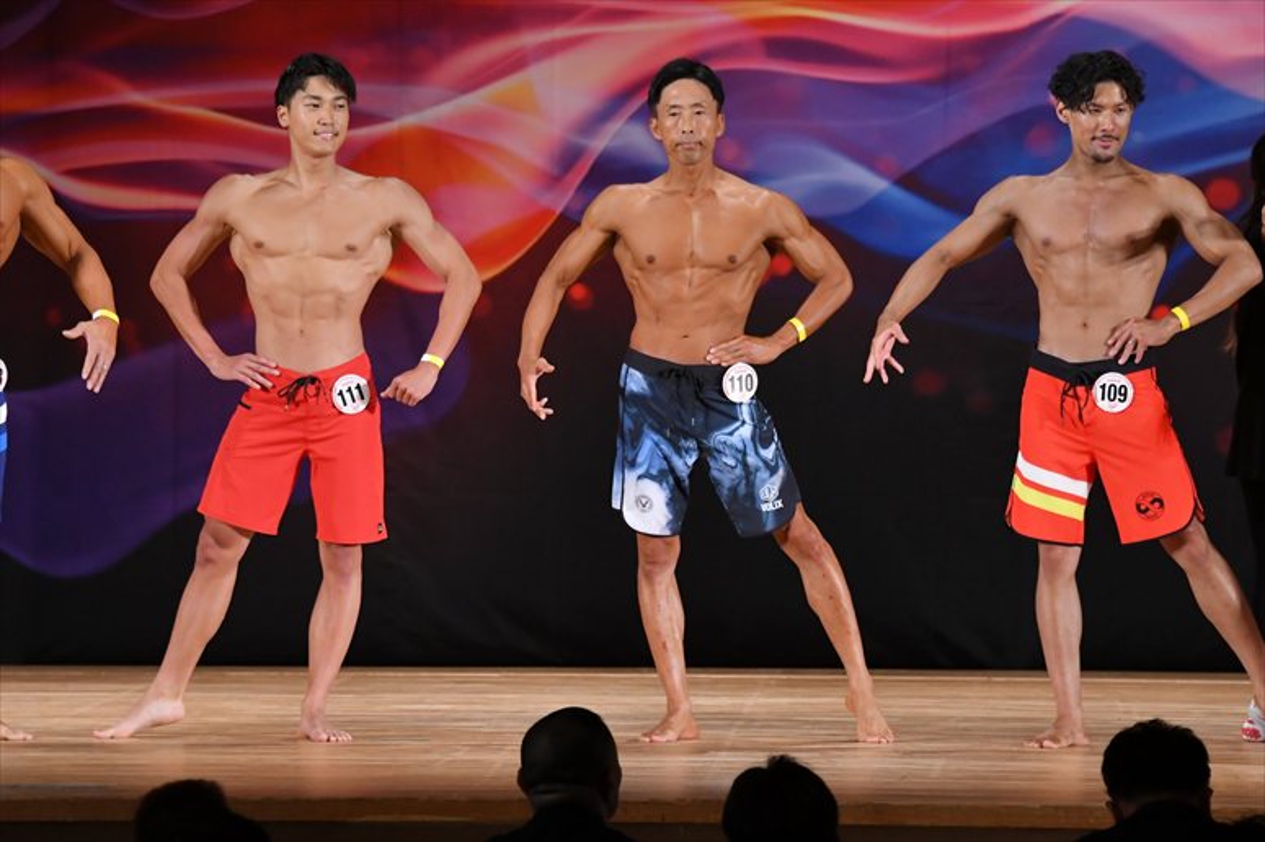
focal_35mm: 225
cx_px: 632
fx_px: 7902
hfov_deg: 9.2
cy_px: 421
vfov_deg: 6.1
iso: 3200
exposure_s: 1/400
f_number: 5.6
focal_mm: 150
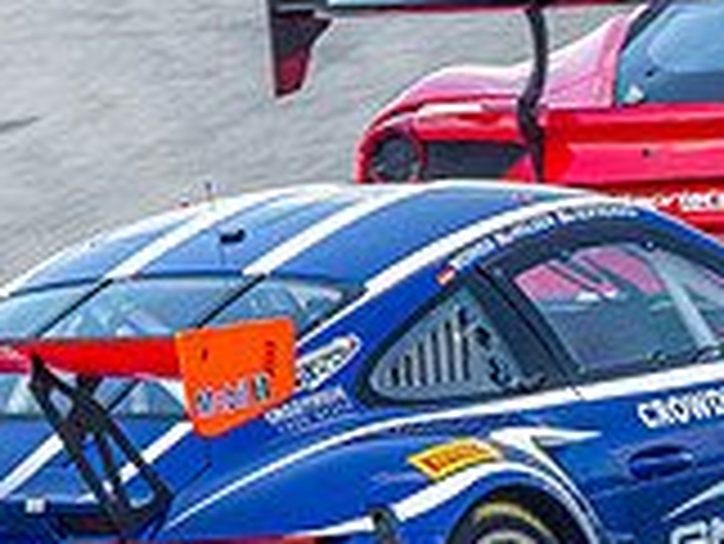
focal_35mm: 2167
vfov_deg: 0.7
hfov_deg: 0.9
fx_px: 45357
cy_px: 443
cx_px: 508
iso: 200
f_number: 7.1
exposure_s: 1/250
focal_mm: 300
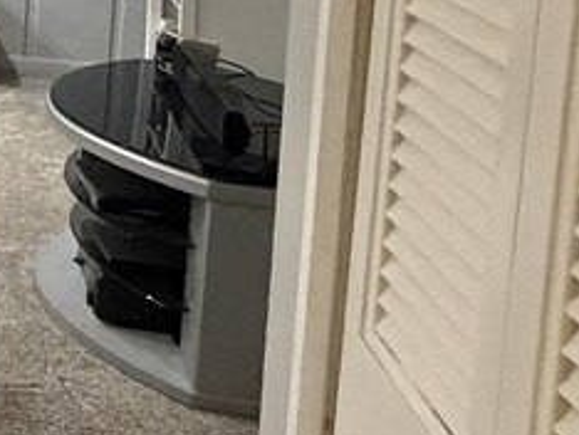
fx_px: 1440
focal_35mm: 86
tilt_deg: -5.4
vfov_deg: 16.4
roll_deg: +1.6
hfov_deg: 14.5
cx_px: -826
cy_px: -114
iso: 640
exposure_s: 1/60
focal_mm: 2.22
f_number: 2.2
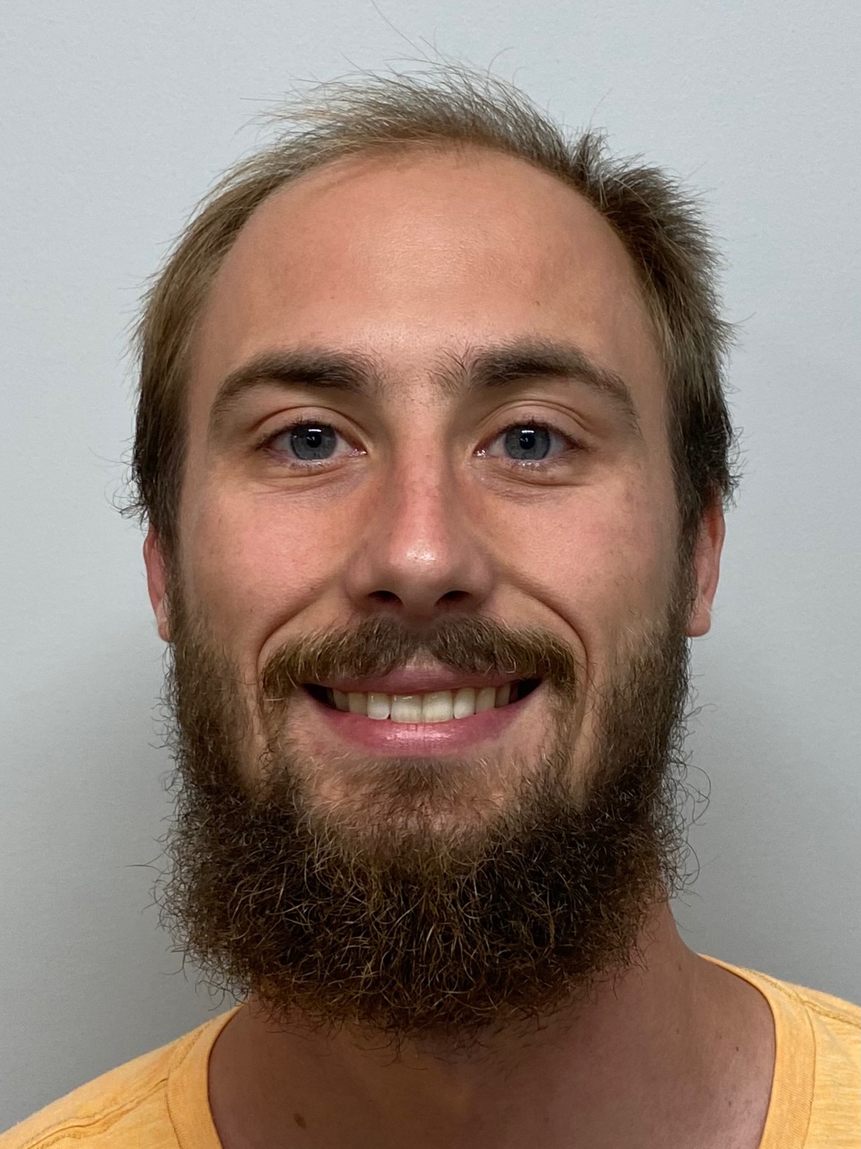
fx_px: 862
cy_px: 574
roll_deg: -0.1
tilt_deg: -7.0
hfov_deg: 53.1
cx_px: 430
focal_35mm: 26
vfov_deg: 67.3
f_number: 1.8
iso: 80
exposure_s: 1/60
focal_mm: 4.25
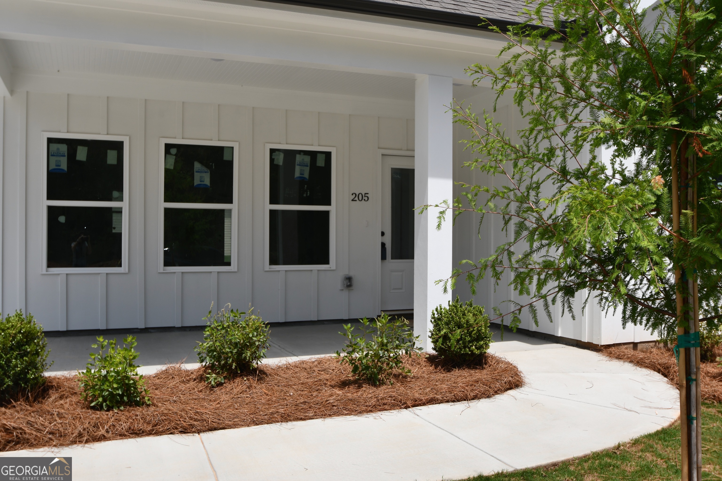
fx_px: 662
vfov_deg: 40.0
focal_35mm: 33
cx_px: 361
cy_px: 240
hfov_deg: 57.2
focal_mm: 22
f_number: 10
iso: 100
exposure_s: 1/250
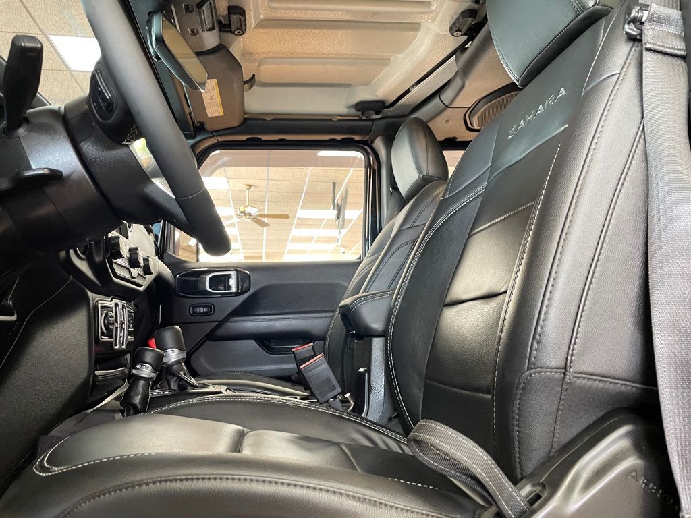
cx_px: 346
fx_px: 519
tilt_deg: +10.4
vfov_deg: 53.1
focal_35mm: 26
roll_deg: +2.3
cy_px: 259
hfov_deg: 67.3
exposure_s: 1/60
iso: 200
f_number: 1.6
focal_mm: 4.2
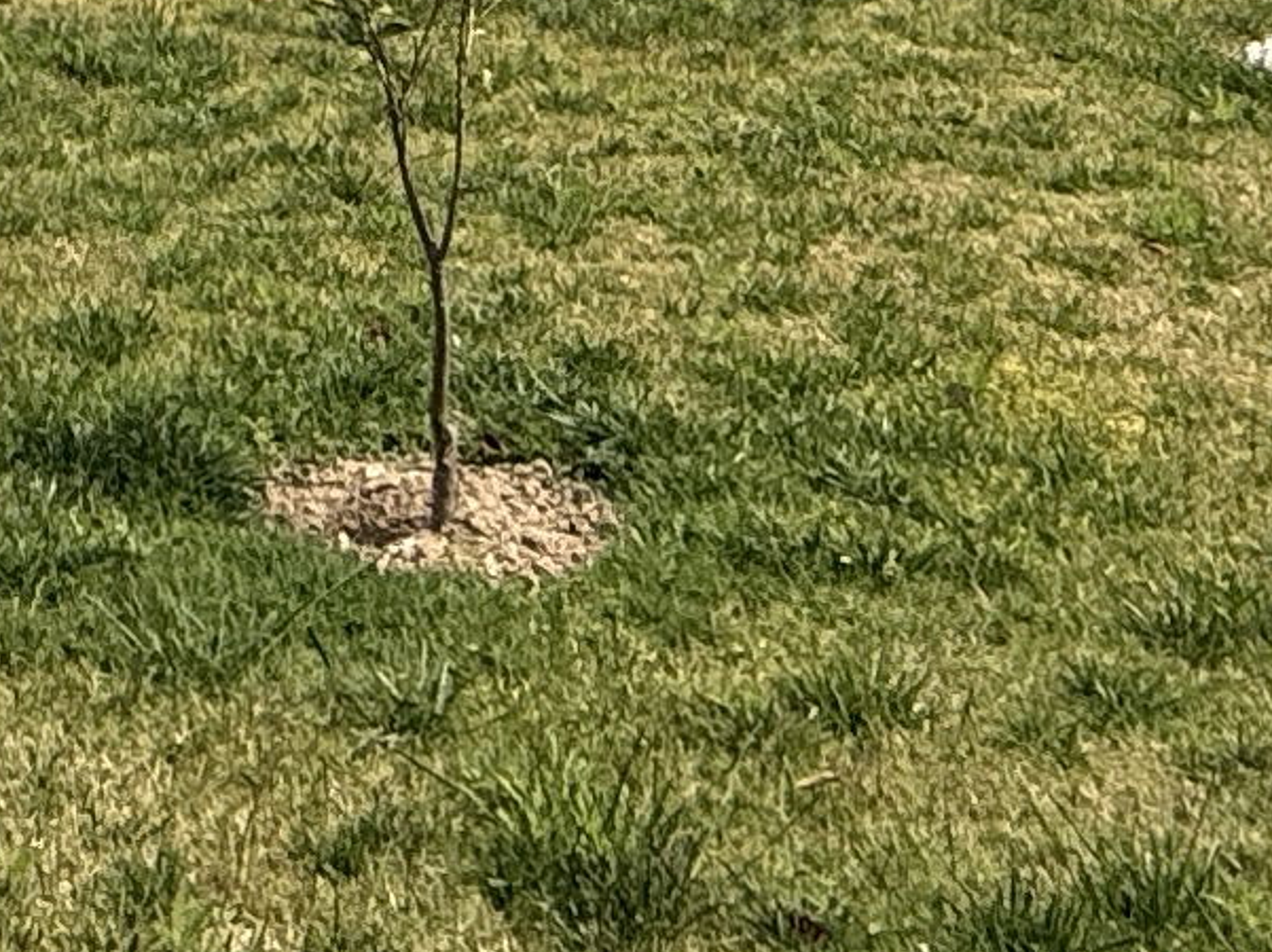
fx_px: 3452
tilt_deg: +8.4
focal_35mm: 94
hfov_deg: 19.8
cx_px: -199
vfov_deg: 12.7
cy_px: -1233
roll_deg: -0.6
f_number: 2.2
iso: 50
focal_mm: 2.22
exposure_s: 1/2410
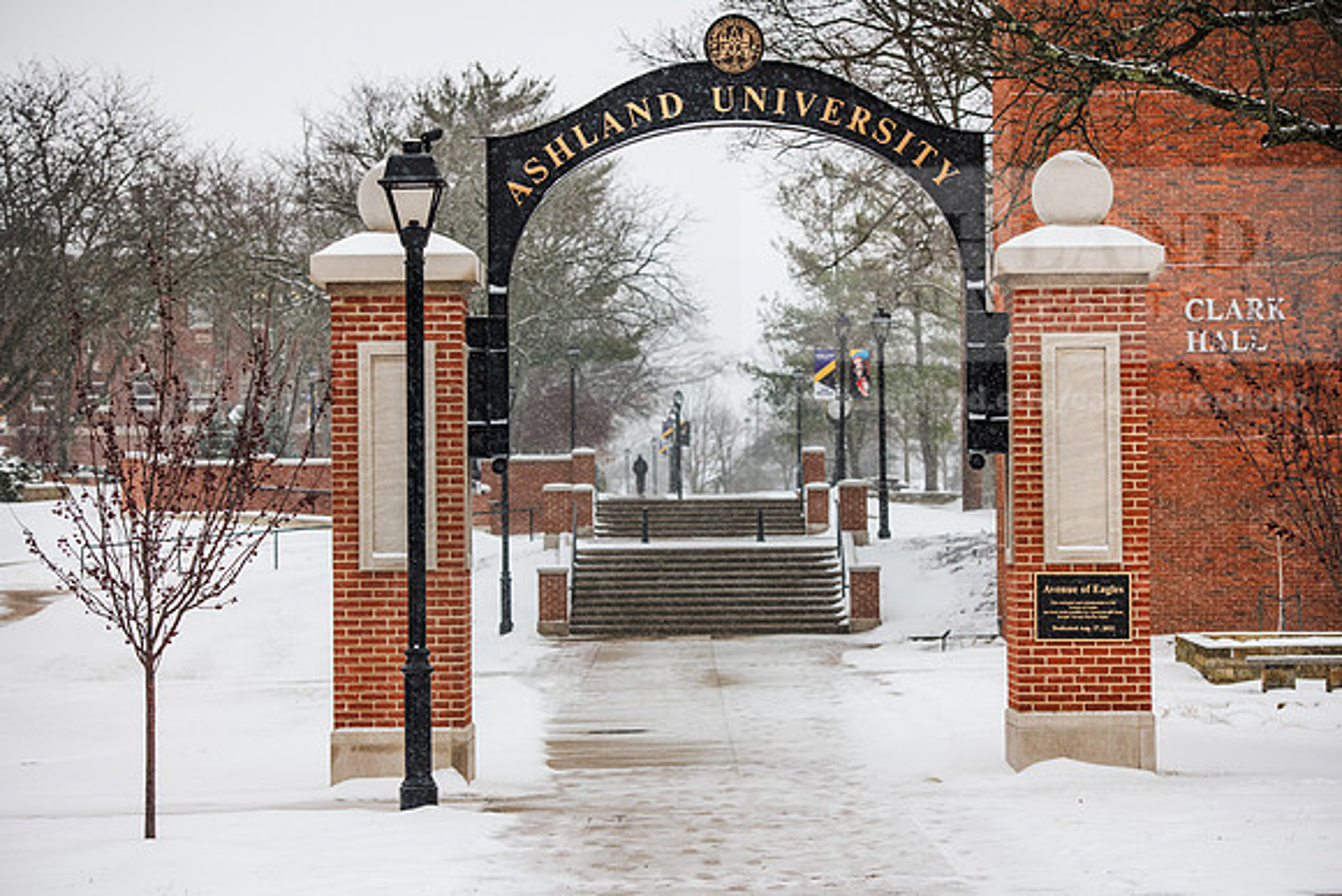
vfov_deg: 14.0
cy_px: 448
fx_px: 3654
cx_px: 671
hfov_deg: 20.8
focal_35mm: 98
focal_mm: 98
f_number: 4.5
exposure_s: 1/320
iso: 320
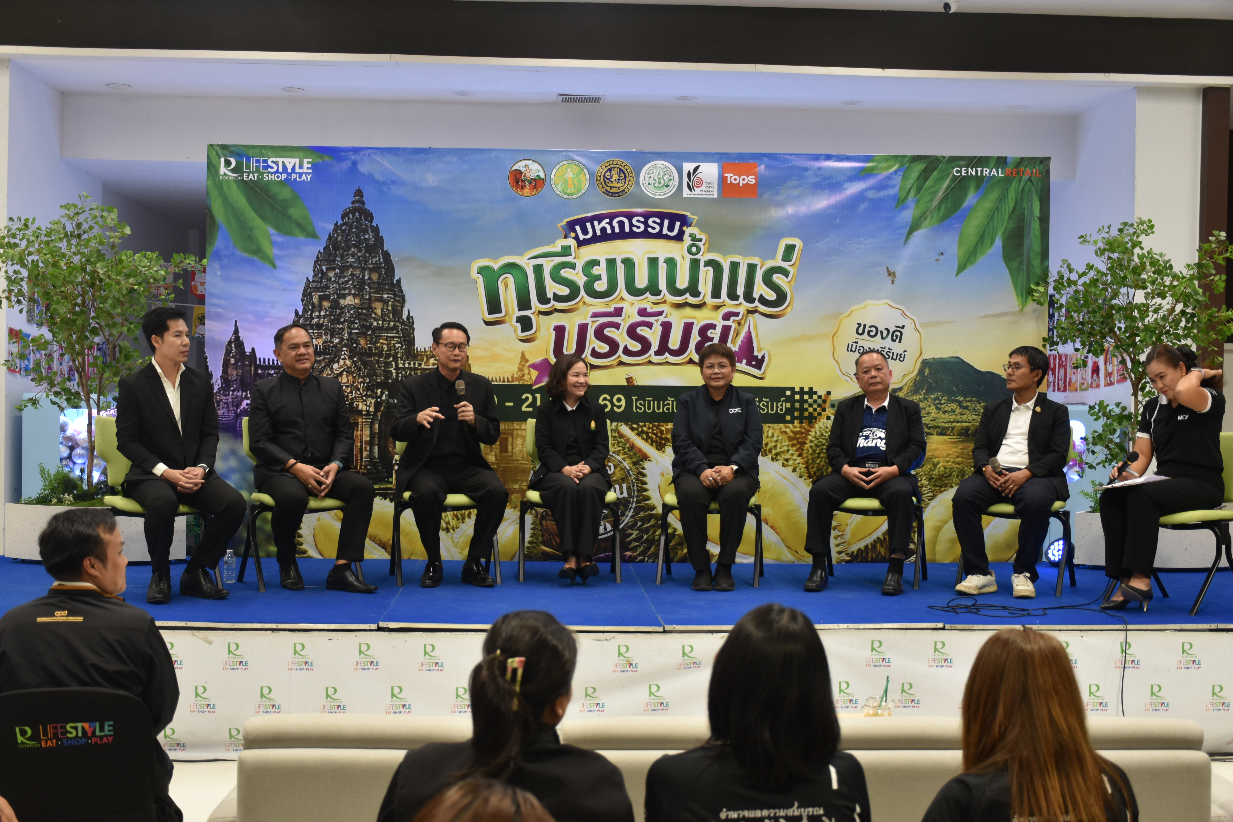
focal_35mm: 45
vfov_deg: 29.9
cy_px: 411
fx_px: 1541
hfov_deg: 43.6
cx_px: 616
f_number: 4
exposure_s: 1/60
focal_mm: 30
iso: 400
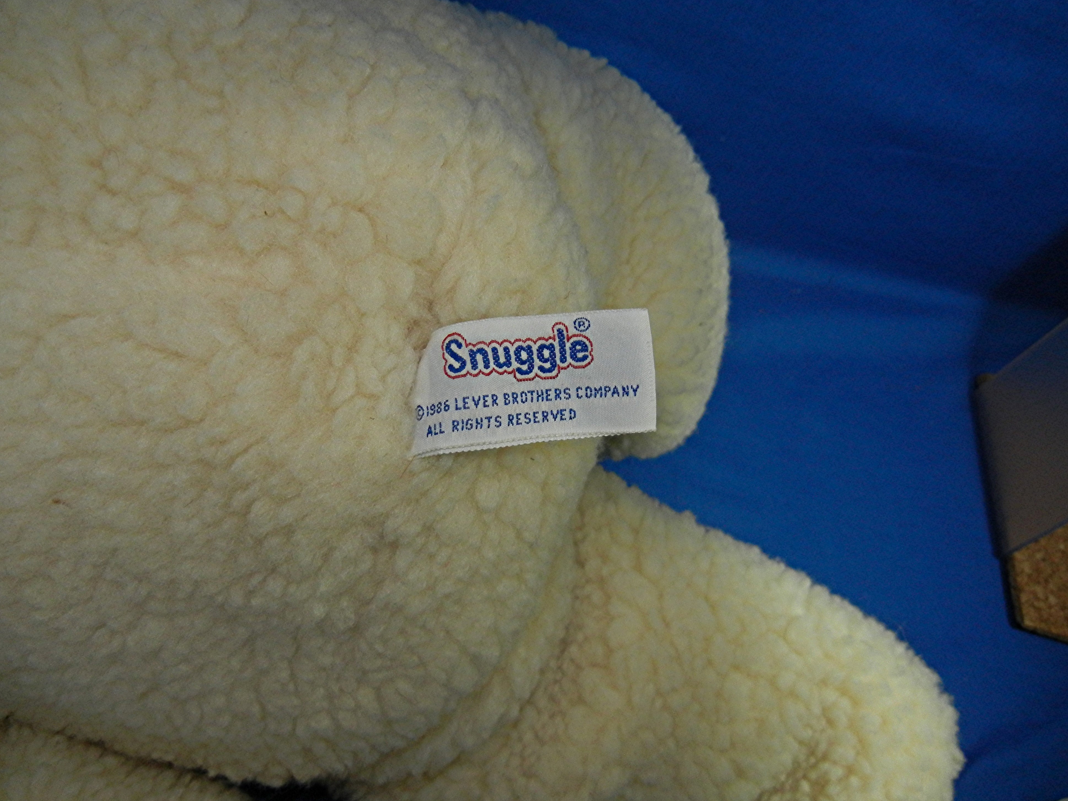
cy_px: 395
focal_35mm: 31
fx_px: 956
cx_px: 543
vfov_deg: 45.4
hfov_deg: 58.3
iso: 337
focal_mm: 5.4
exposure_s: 1/30
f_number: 7
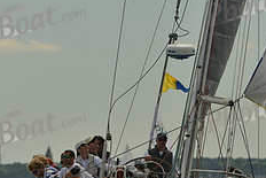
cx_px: 147
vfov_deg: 1.7
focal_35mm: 825
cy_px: 179
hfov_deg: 2.5
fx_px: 6099
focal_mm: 330
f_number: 6.3
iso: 400
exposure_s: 1/3200
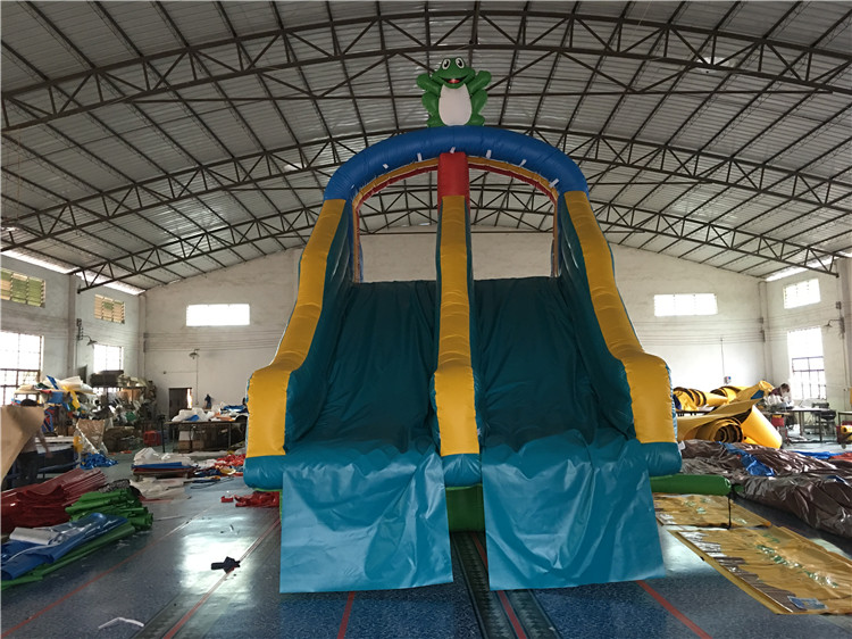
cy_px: 320
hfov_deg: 61.7
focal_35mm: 29
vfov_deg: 48.2
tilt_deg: +6.0
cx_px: 426
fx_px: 714
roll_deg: +1.2
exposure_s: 1/8
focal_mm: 4.15
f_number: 2.2
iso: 100
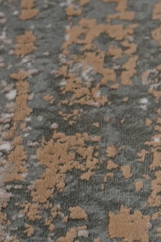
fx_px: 2093
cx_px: 140
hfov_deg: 4.4
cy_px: 199
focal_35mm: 312
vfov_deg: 6.6
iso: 200
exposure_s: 1/400
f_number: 4
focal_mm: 68
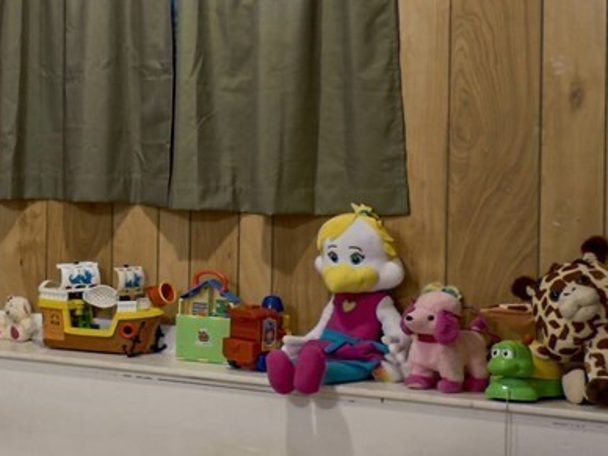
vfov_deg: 14.9
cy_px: 196
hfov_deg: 16.8
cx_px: -449
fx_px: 1739
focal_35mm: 99
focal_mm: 12
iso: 200
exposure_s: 1/4
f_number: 6.3
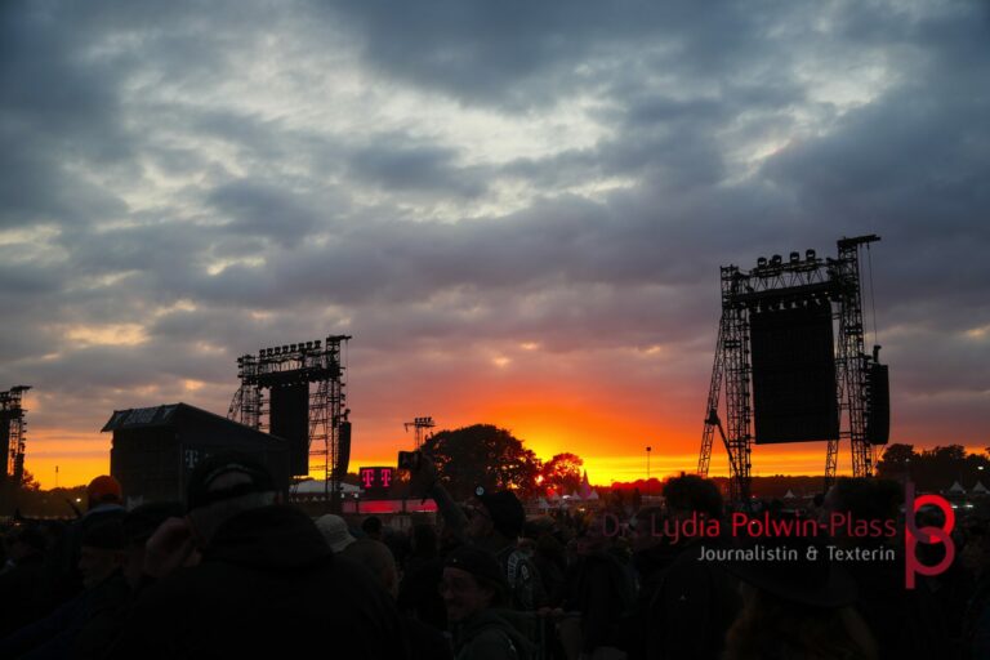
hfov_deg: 49.6
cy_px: 330
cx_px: 495
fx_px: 1072
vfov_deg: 34.2
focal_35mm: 39
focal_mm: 26
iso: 100
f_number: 4.5
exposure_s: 1/80
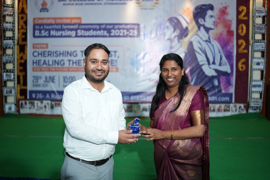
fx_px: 263
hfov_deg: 54.4
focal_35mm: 35
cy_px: 90
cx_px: 135
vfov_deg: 37.9
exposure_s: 1/160
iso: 125
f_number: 1.4
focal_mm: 35
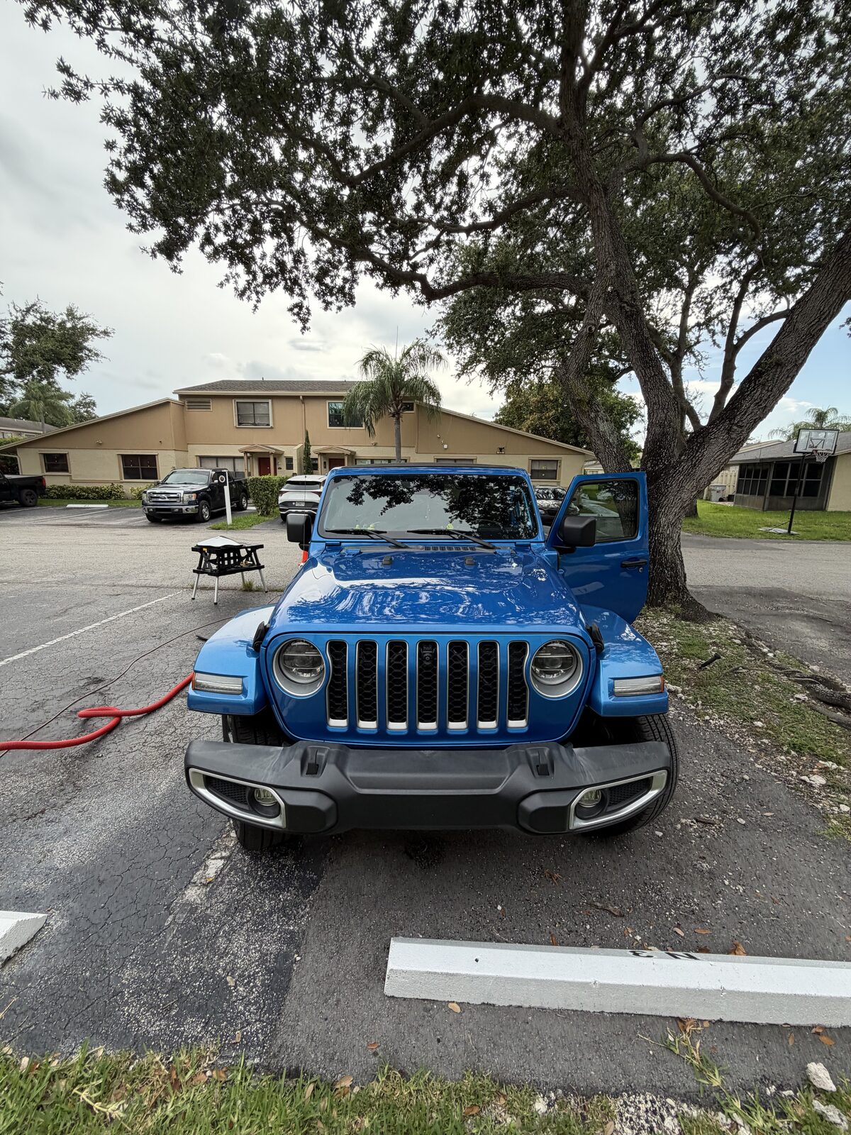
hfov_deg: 85.7
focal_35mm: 14
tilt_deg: -9.4
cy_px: 568
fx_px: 459
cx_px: 426
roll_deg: -1.1
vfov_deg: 102.1
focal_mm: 2.22
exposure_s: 1/502
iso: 64
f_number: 2.2
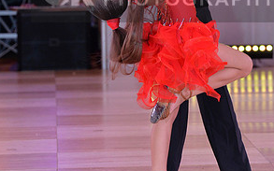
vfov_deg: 3.3
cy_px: -8
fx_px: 3009
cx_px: 160
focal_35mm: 403
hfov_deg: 5.2
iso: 2000
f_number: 7.1
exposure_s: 1/250
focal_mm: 200
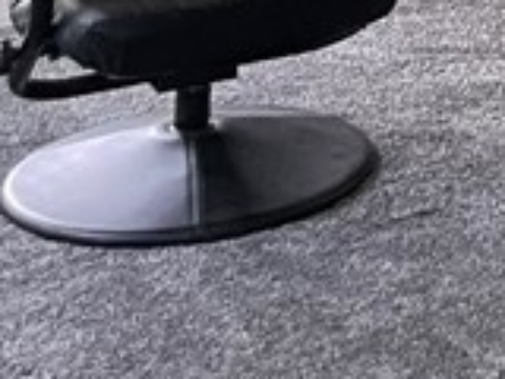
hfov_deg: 10.4
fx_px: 2422
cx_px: 1165
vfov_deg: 7.8
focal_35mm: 166
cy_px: -764
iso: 200
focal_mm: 4.2
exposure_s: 1/60
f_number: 1.6
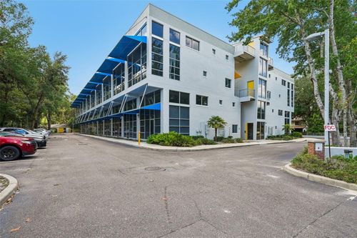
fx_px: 159
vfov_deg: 73.7
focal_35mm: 16
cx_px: 178
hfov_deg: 96.8
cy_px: 119
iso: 50
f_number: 8
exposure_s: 1/30
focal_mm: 16
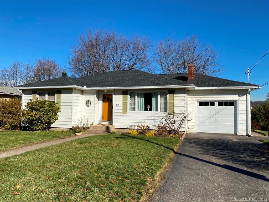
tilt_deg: +2.7
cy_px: 101
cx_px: 134
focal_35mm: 26
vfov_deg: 53.1
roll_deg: -0.5
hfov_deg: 67.3
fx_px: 202
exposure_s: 1/4444
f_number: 1.8
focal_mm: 4.25
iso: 32
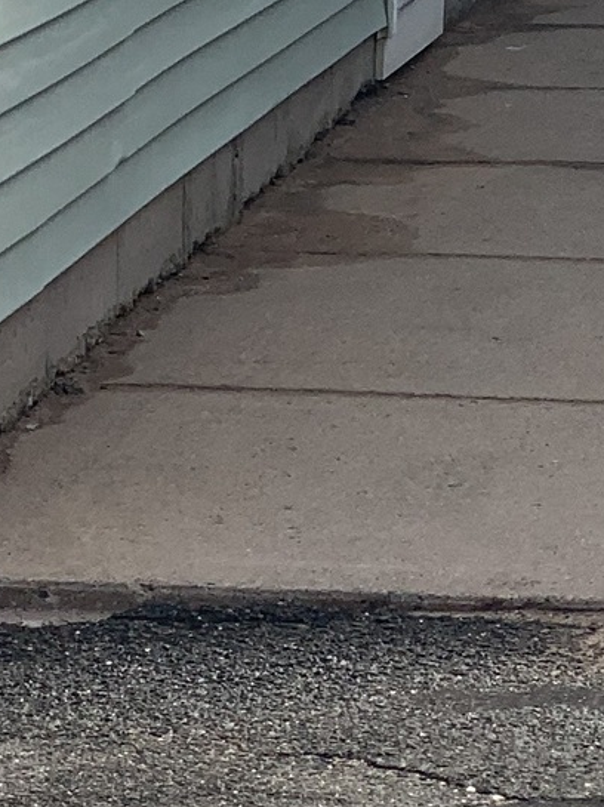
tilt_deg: +3.6
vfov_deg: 8.6
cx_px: -44
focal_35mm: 220
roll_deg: -1.0
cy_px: -699
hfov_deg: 6.7
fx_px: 5124
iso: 16
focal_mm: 6
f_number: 2.4
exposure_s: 1/888
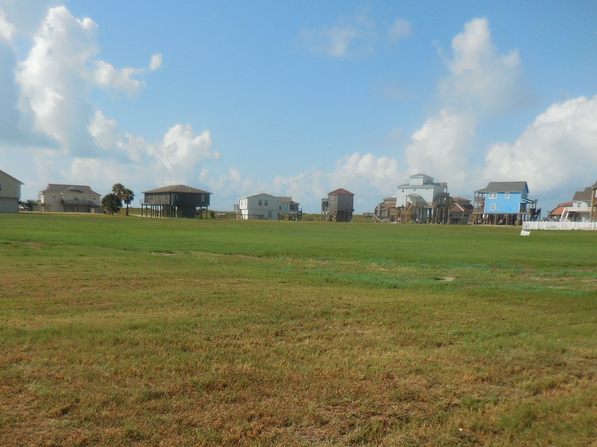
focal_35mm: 36
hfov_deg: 50.9
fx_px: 621
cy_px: 299
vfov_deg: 39.2
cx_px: 226
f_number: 6.6
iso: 125
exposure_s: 1/640
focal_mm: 4.5
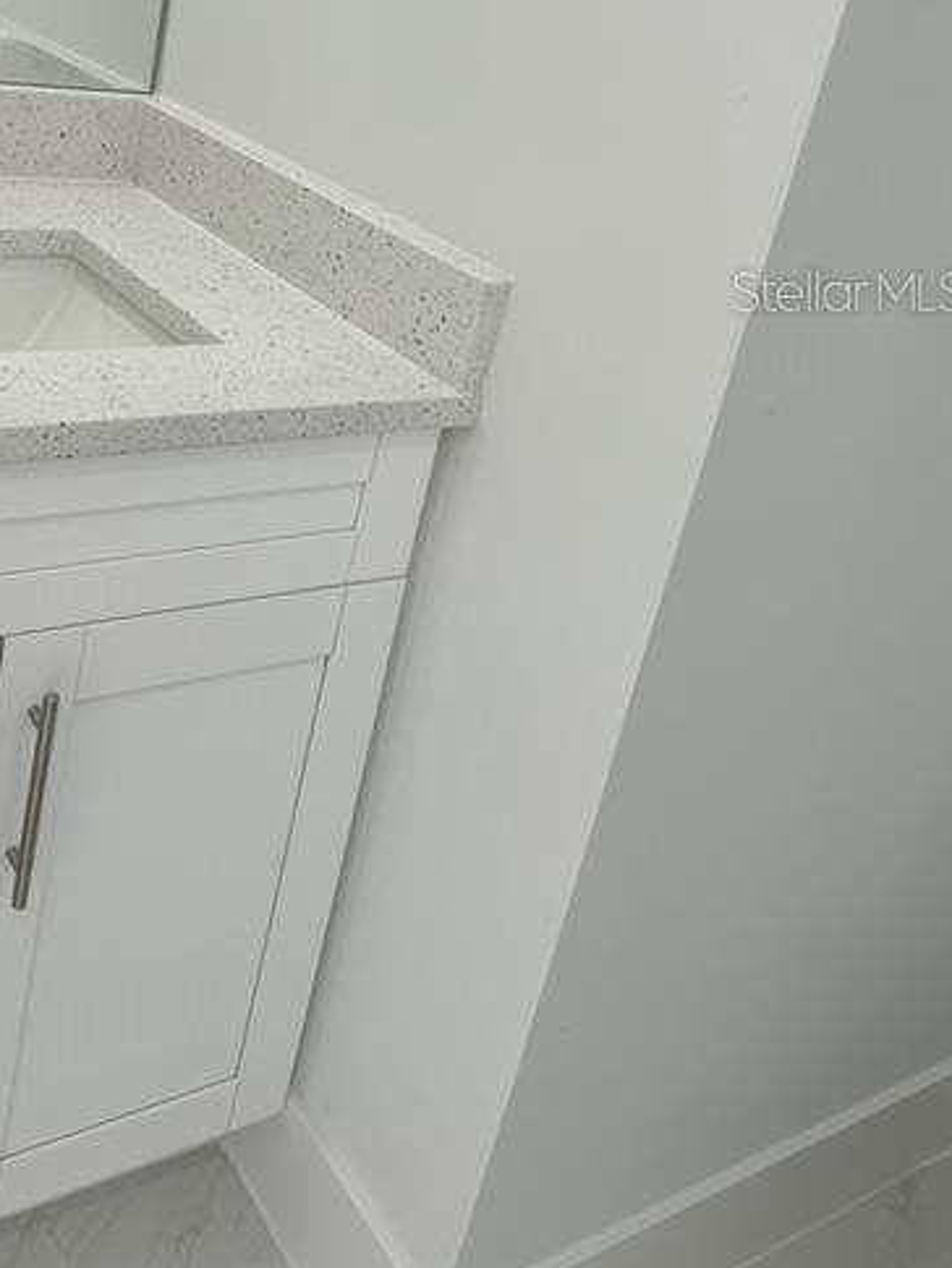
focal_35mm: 38
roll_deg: -8.5
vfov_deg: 46.9
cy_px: 290
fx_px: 1393
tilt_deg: -18.4
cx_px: 225
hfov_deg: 36.7
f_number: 1.78
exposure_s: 1/223
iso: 64
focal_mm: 6.76
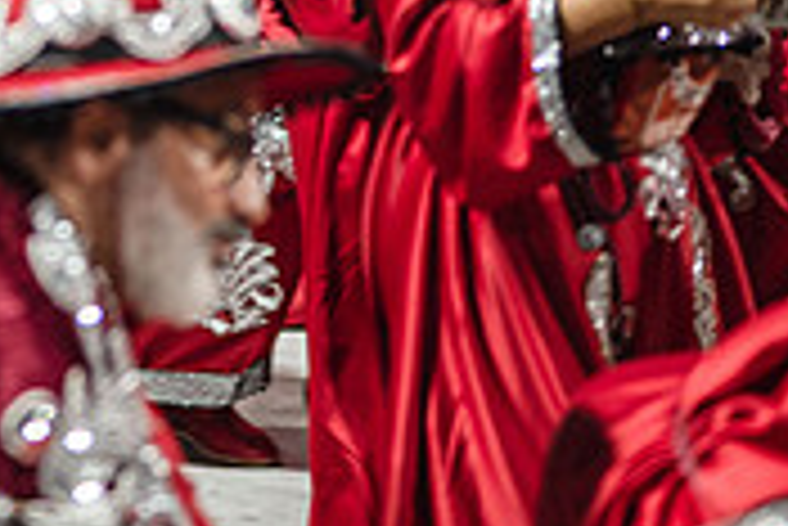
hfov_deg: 9.9
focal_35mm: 205
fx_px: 4491
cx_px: -107
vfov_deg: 6.6
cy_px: -322
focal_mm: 50
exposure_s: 1/320
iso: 125
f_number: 1.4
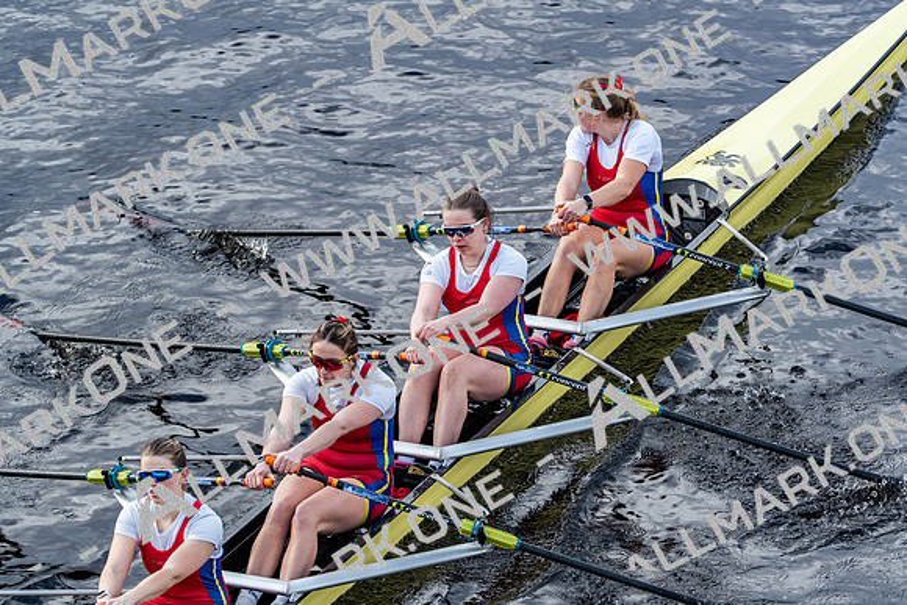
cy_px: 302
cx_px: 454
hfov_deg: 6.7
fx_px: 7787
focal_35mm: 309
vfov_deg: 4.5
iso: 1000
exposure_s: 1/1250
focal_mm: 309
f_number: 6.3
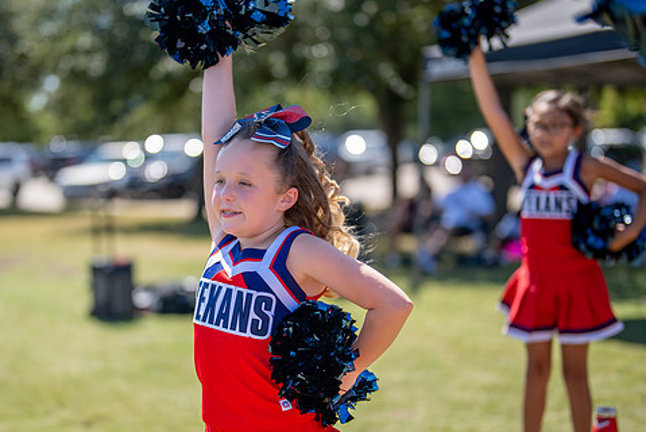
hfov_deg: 29.1
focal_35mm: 69
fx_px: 1239
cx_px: 253
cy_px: 272
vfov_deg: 19.7
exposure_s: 1/8000
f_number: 1.2
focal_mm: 50
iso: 160
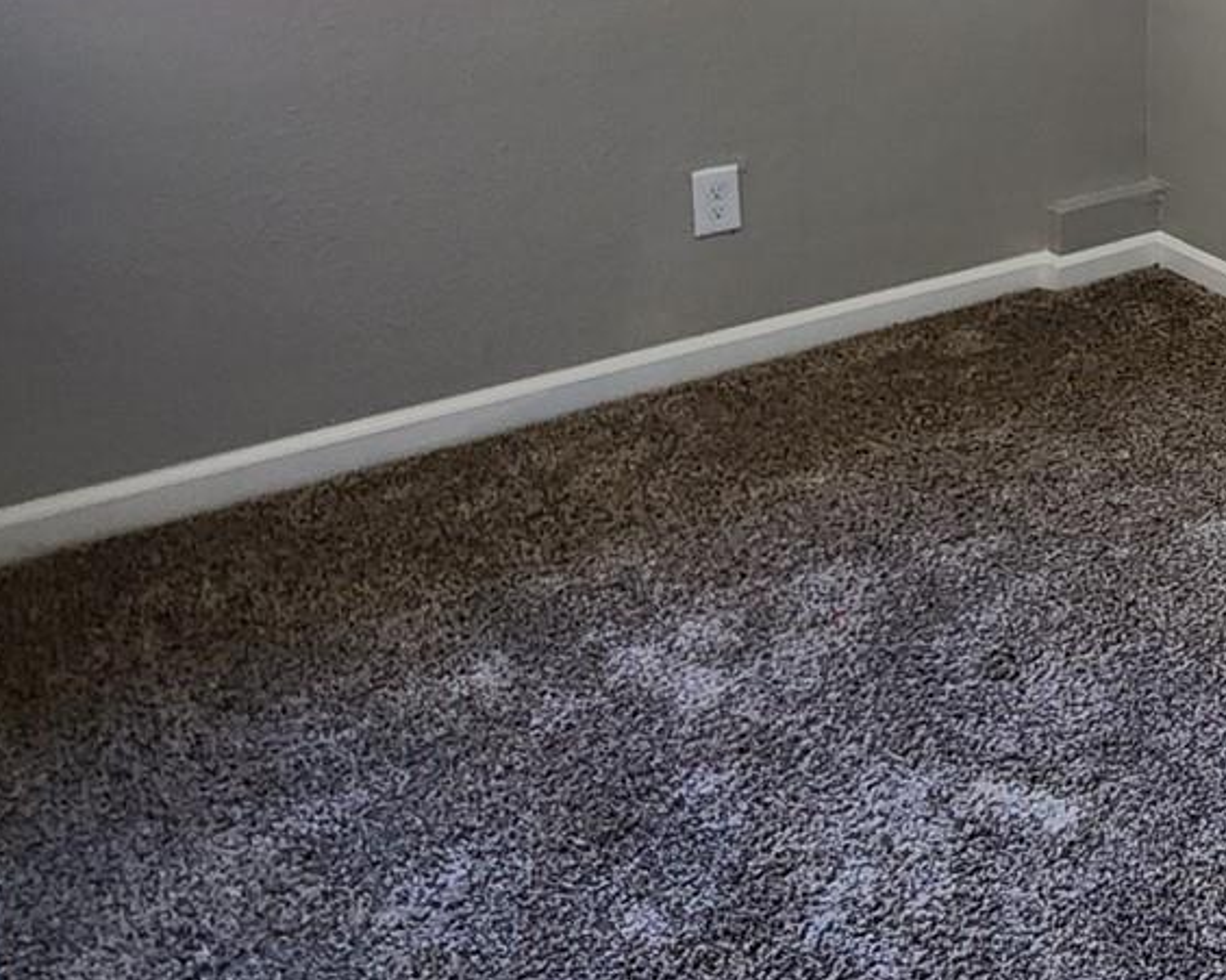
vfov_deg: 36.9
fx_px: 1306
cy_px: 0
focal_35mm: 36
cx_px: 1517
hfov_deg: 36.7
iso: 250
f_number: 2.2
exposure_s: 1/60
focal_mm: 2.2
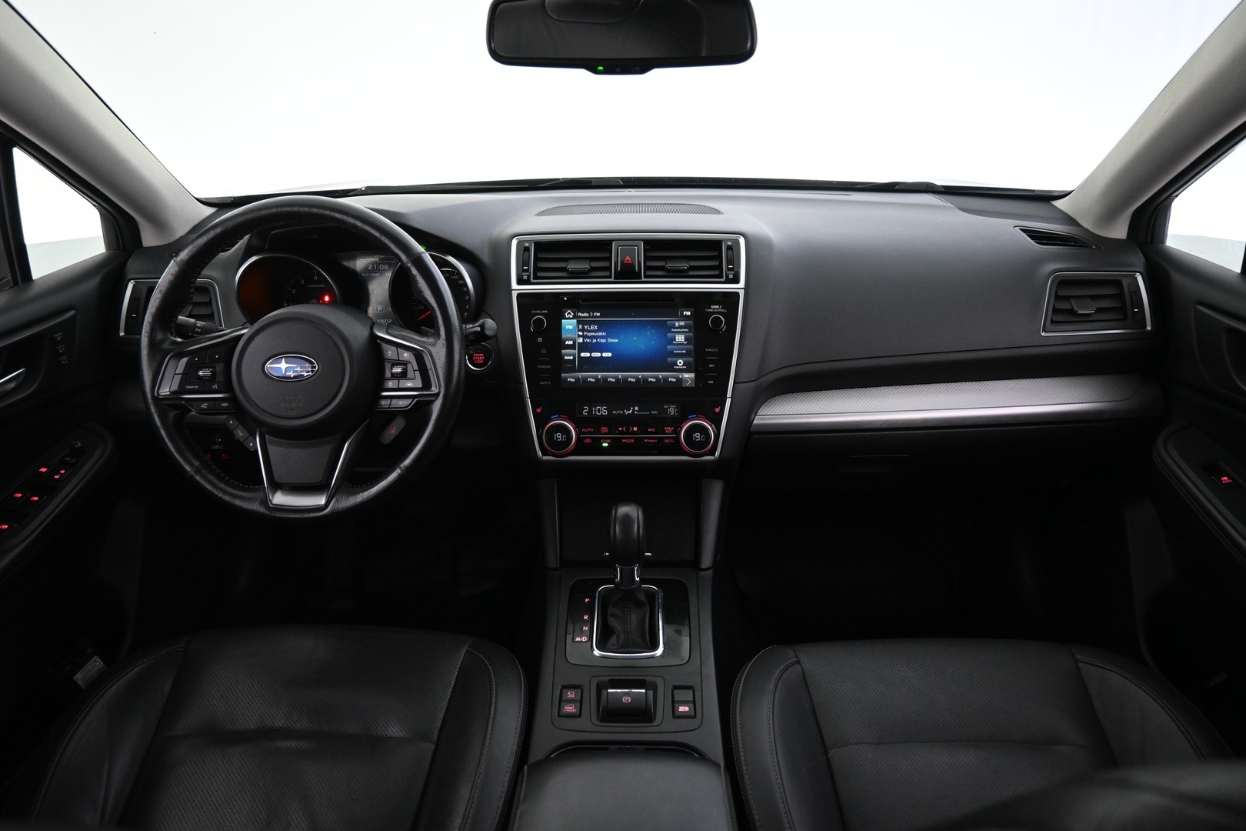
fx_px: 831
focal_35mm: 24
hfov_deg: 73.7
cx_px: 623
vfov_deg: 53.1
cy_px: 416
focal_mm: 16
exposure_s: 1/25
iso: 2200
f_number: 3.5
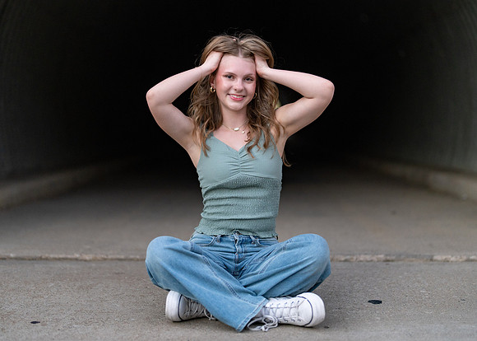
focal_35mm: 61
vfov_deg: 23.4
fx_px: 821
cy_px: 161
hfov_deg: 32.4
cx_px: 242
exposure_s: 1/400
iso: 640
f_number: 1.2
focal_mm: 50
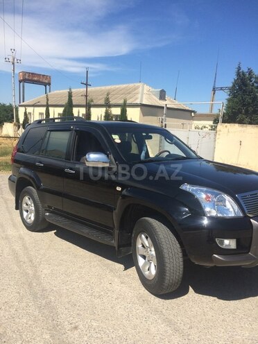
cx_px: 129
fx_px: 288
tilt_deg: -11.8
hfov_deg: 48.2
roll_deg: -3.2
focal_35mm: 29
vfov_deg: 61.7
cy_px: 172
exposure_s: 1/2415
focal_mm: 4.15
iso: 32
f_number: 2.2
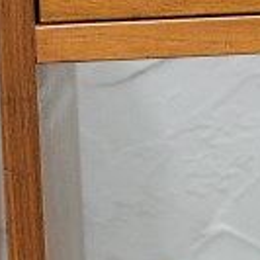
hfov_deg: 6.0
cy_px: -18
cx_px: 213
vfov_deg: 6.0
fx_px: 2490
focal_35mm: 293
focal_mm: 24.3
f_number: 3.2
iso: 1000
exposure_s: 1/34
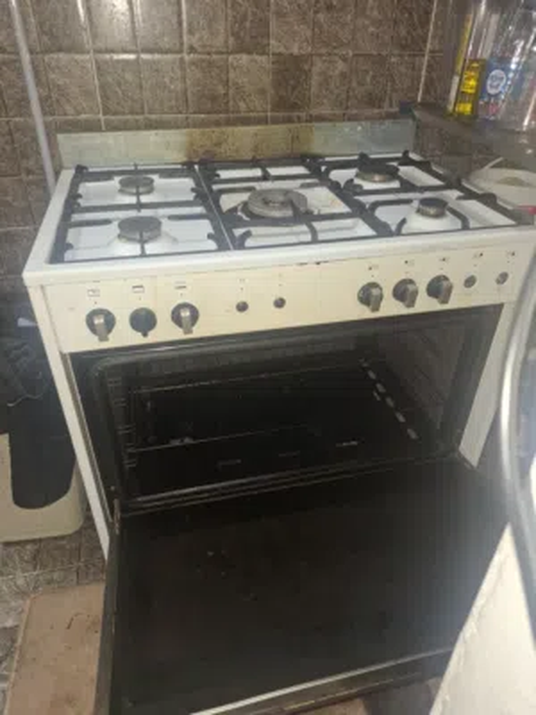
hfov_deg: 58.9
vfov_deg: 73.9
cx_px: 268
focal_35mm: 23
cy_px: 358
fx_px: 475
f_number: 1.8
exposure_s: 1/25
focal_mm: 5.54
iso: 50
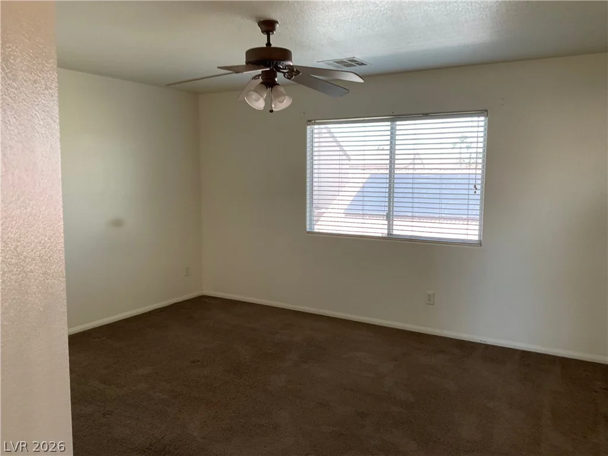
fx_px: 509
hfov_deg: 61.7
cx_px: 304
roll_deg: -0.1
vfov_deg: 48.2
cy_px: 228
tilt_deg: -6.4
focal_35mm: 29
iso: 80
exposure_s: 1/60
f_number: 1.8
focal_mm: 3
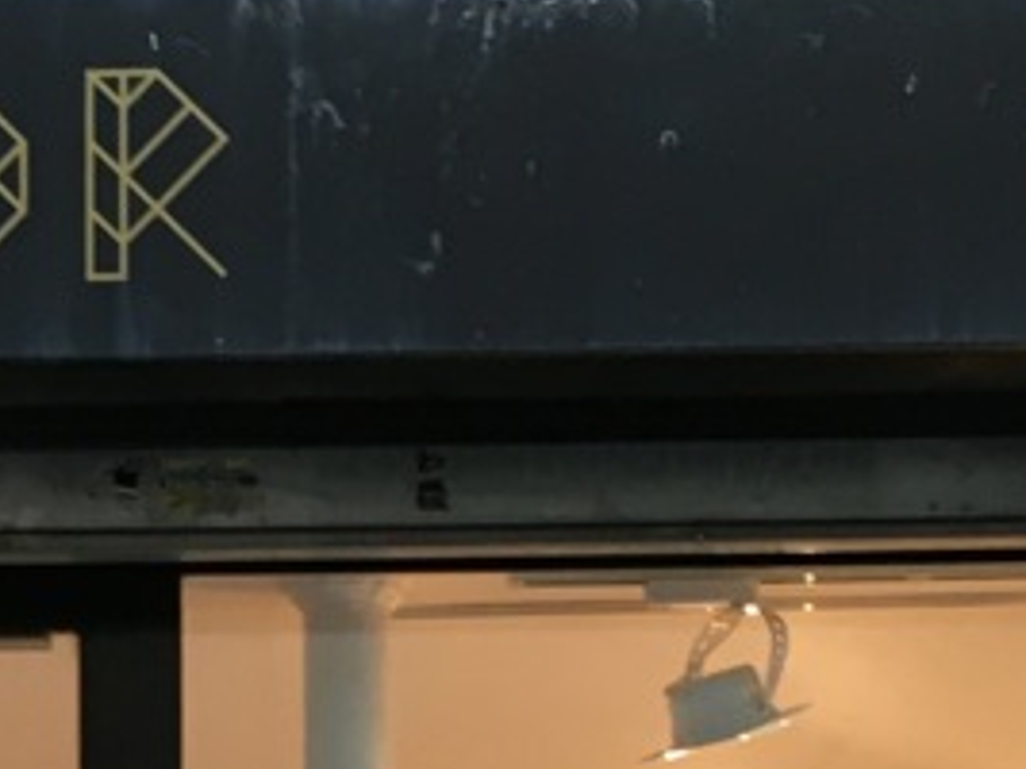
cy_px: 1565
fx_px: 4118
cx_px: -96
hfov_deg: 13.9
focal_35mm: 139
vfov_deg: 9.9
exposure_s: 1/33
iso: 80
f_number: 2.2
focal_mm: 4.15
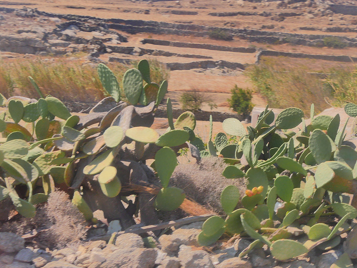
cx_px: 171
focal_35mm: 71
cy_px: 143
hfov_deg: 27.4
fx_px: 732
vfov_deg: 20.7
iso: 800
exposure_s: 1/250
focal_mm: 21
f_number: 5.6
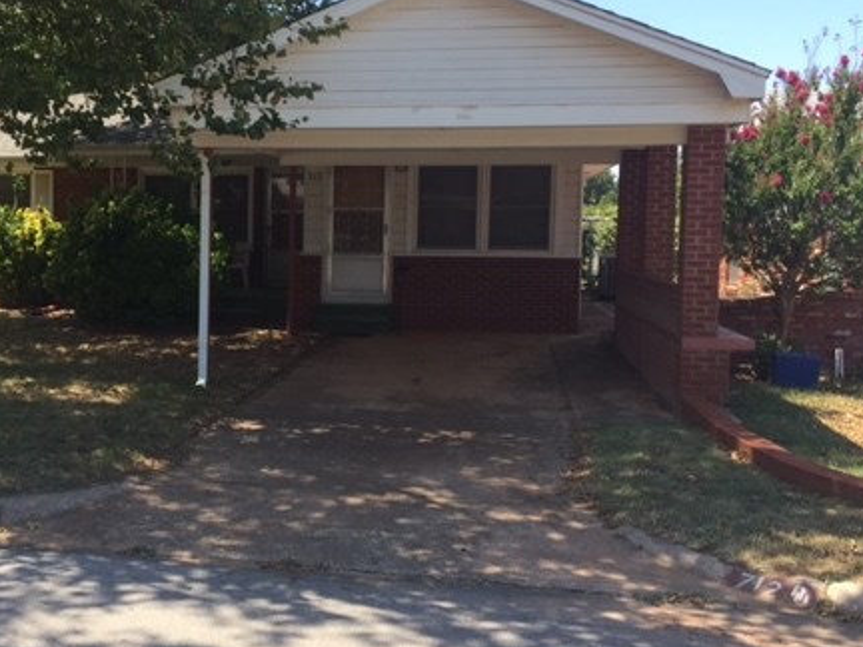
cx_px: 284
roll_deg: -1.2
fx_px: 1072
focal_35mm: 43
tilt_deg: -3.2
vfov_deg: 33.6
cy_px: 288
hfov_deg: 43.2
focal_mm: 4.15
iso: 32
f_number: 2.2
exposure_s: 1/659
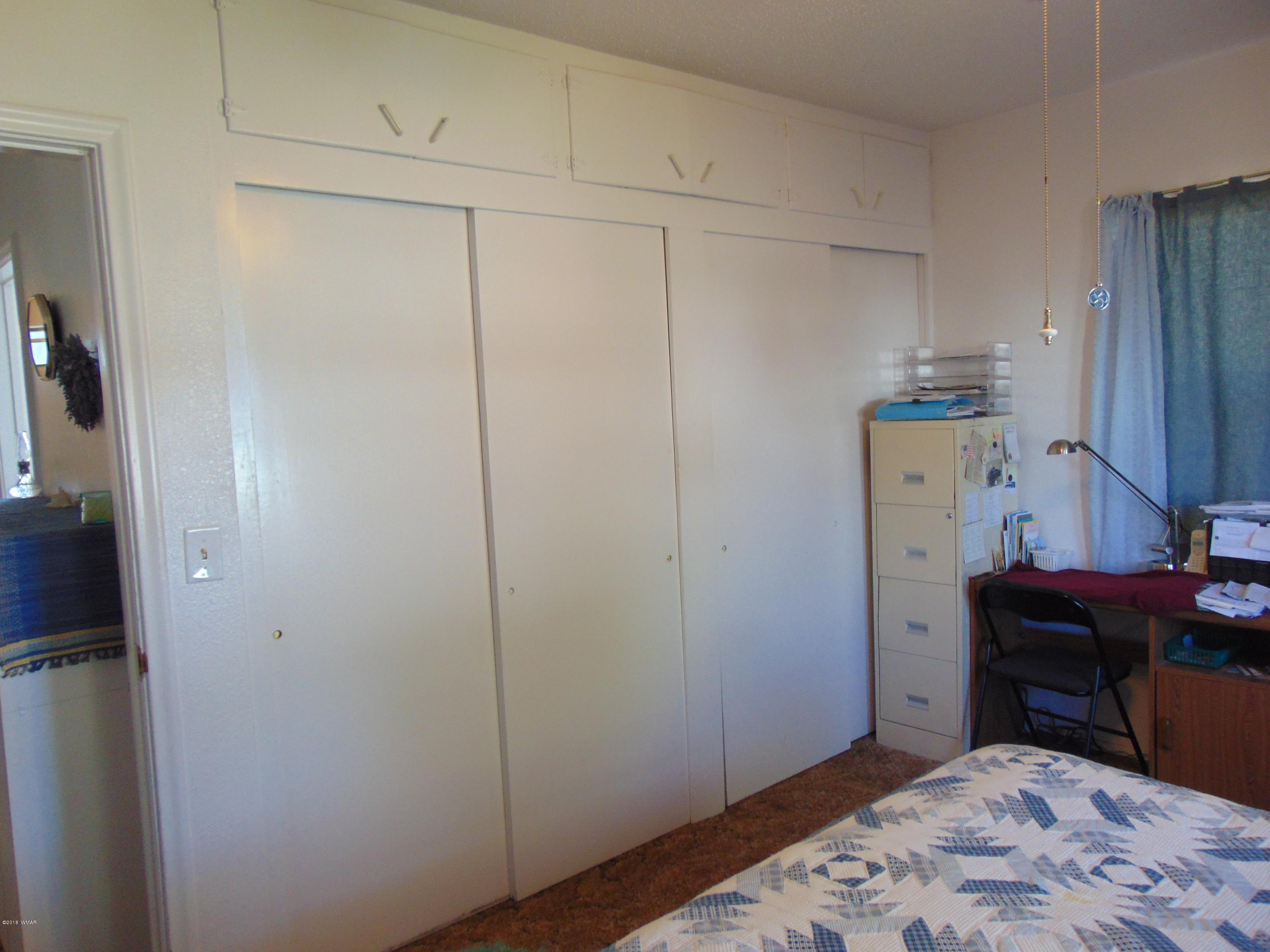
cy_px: 476
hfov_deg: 69.4
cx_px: 635
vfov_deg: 54.9
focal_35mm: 25
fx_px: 917
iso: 160
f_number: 3
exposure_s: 1/30
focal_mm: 4.5
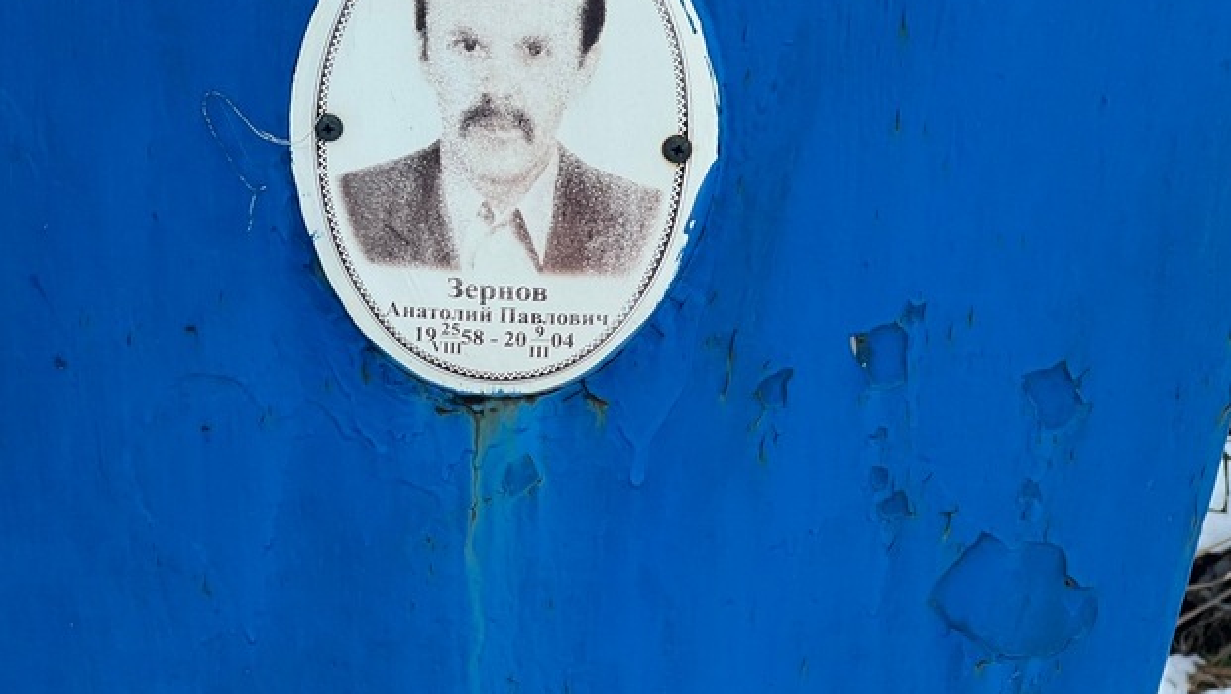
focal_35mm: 108
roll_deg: +0.9
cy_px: 218
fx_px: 3527
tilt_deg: -22.3
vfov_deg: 11.2
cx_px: 492
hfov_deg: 19.8
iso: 200
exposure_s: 1/60
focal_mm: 9
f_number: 2.8
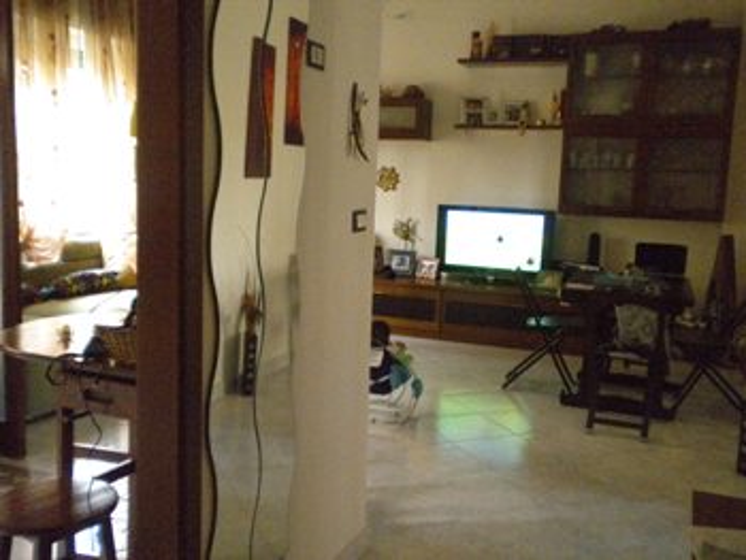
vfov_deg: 40.7
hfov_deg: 52.6
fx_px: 755
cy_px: 280
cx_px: 373
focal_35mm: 35
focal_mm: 6.3
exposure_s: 1/32.4
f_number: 3.1
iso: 1600
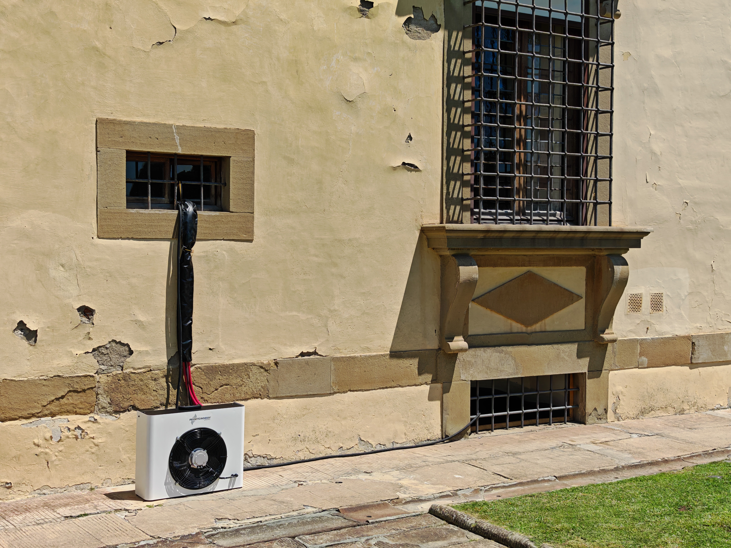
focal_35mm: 48
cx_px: 366
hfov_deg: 39.7
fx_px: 1014
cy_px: 274
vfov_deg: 30.3
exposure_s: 1/4800
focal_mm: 6.83
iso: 50
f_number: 2
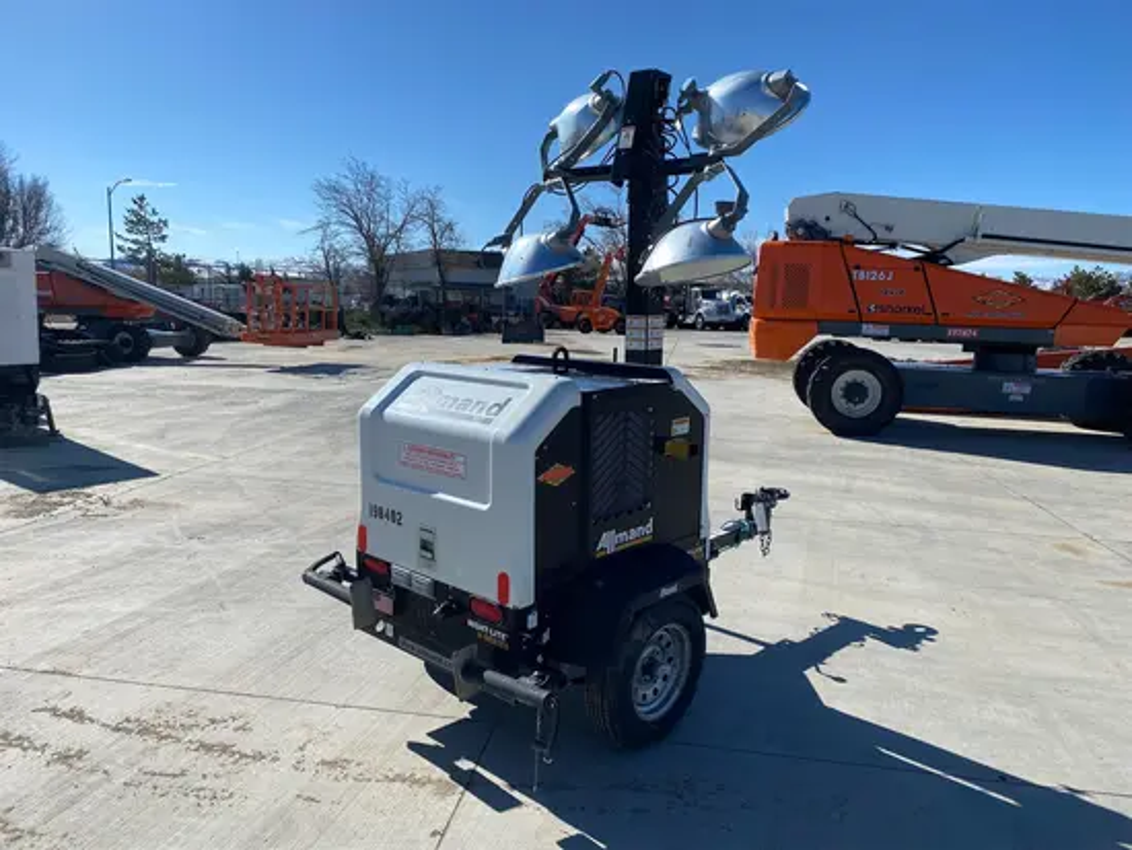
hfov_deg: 67.3
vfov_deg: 53.1
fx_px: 851
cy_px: 425
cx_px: 566
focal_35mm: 26
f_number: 1.8
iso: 32
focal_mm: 4.25
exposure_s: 1/3846
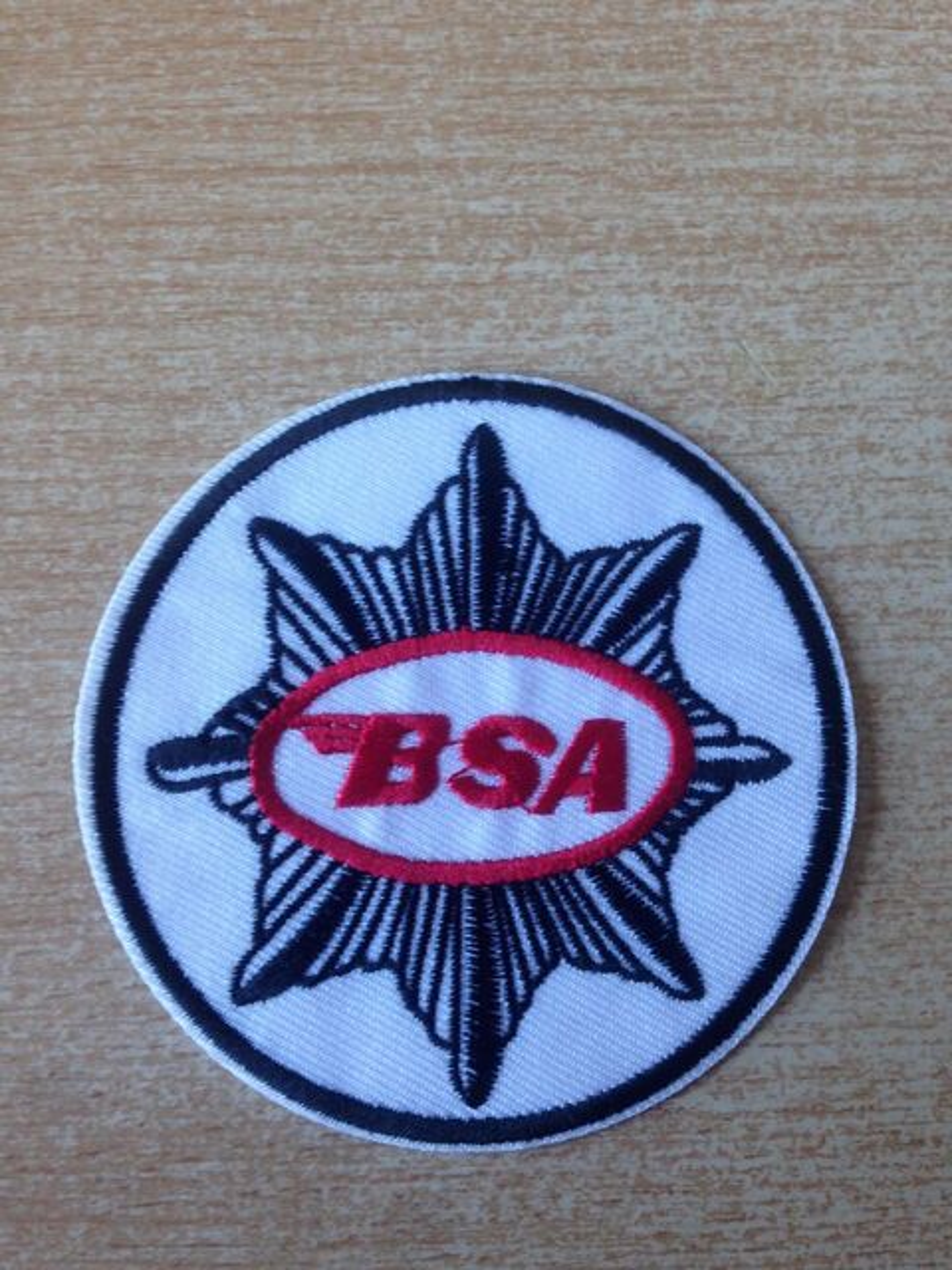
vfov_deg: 55.4
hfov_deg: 42.9
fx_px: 1210
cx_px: 476
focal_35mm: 33
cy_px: 635
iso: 50
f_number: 2.4
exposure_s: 1/20
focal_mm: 4.12
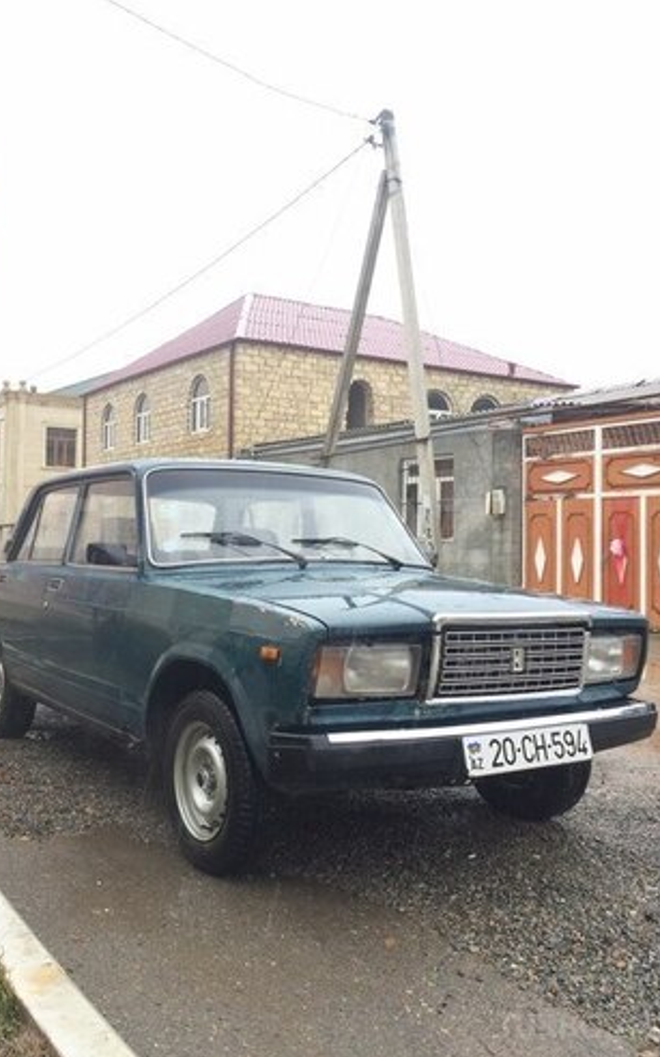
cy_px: 531
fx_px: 893
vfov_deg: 61.3
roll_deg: -1.6
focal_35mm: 31
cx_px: 269
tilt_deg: +0.9
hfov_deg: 40.4
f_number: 2.2
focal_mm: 4.15
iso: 50
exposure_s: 1/100
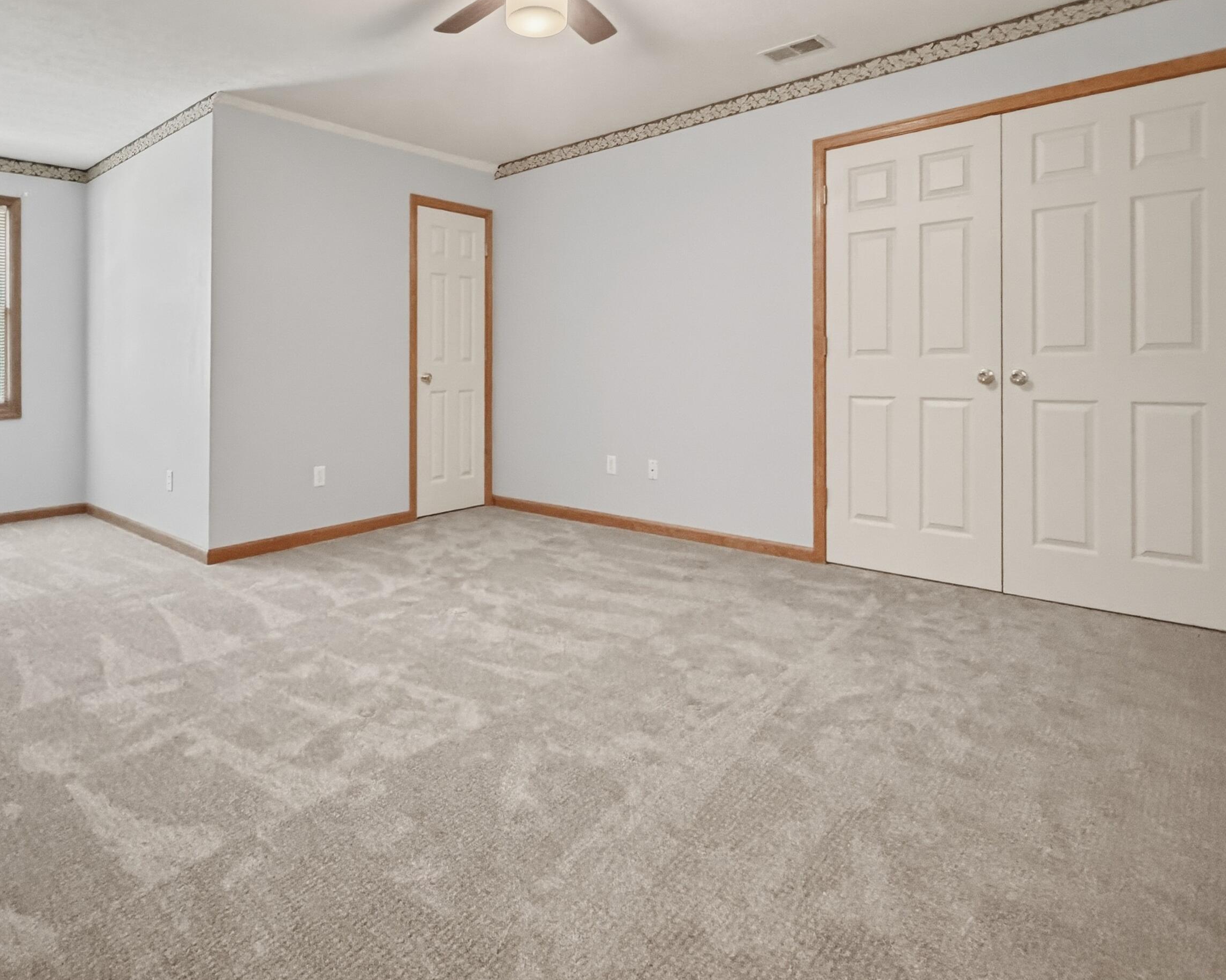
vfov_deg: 73.7
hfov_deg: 86.1
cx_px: 548
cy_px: 455
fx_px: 653
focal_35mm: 18
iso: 1000
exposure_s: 1/40
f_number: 2.2
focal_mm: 2.2
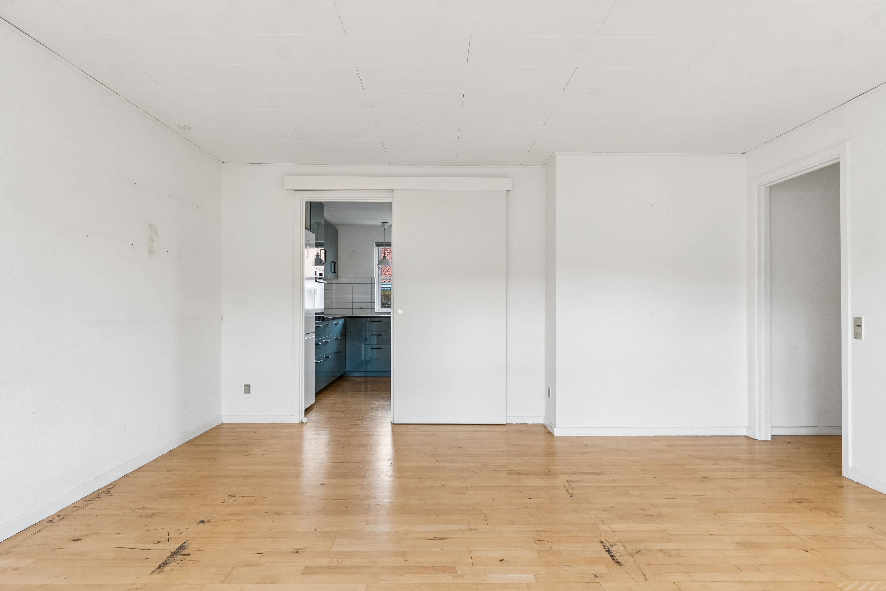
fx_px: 517
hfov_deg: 81.2
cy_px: 296
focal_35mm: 21
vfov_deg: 59.5
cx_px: 443
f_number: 8
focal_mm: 14
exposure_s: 1/13
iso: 200
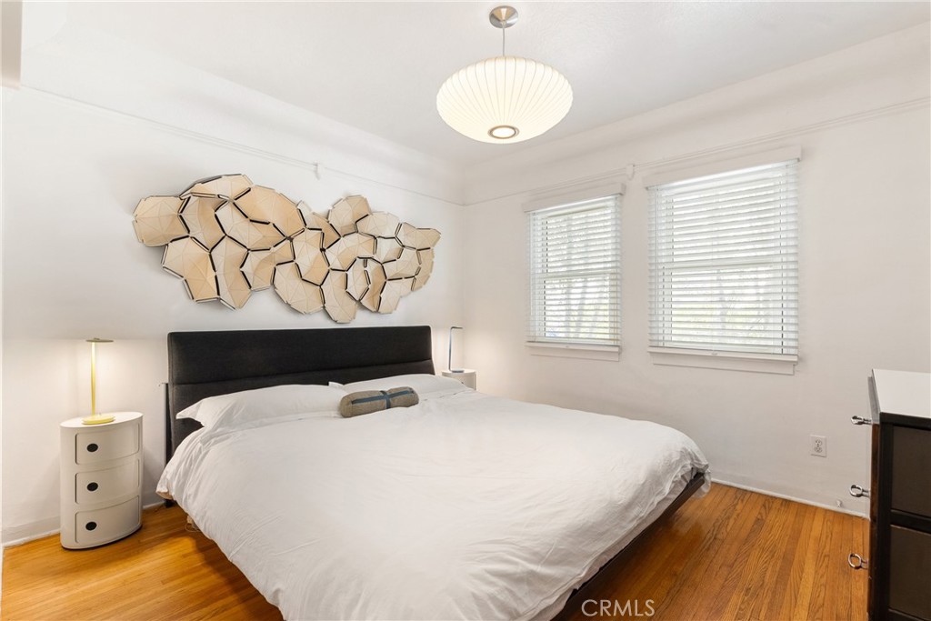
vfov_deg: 73.8
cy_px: 310
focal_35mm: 16
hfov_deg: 96.7
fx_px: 414
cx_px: 466
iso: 320
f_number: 9
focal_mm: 16
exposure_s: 1/6
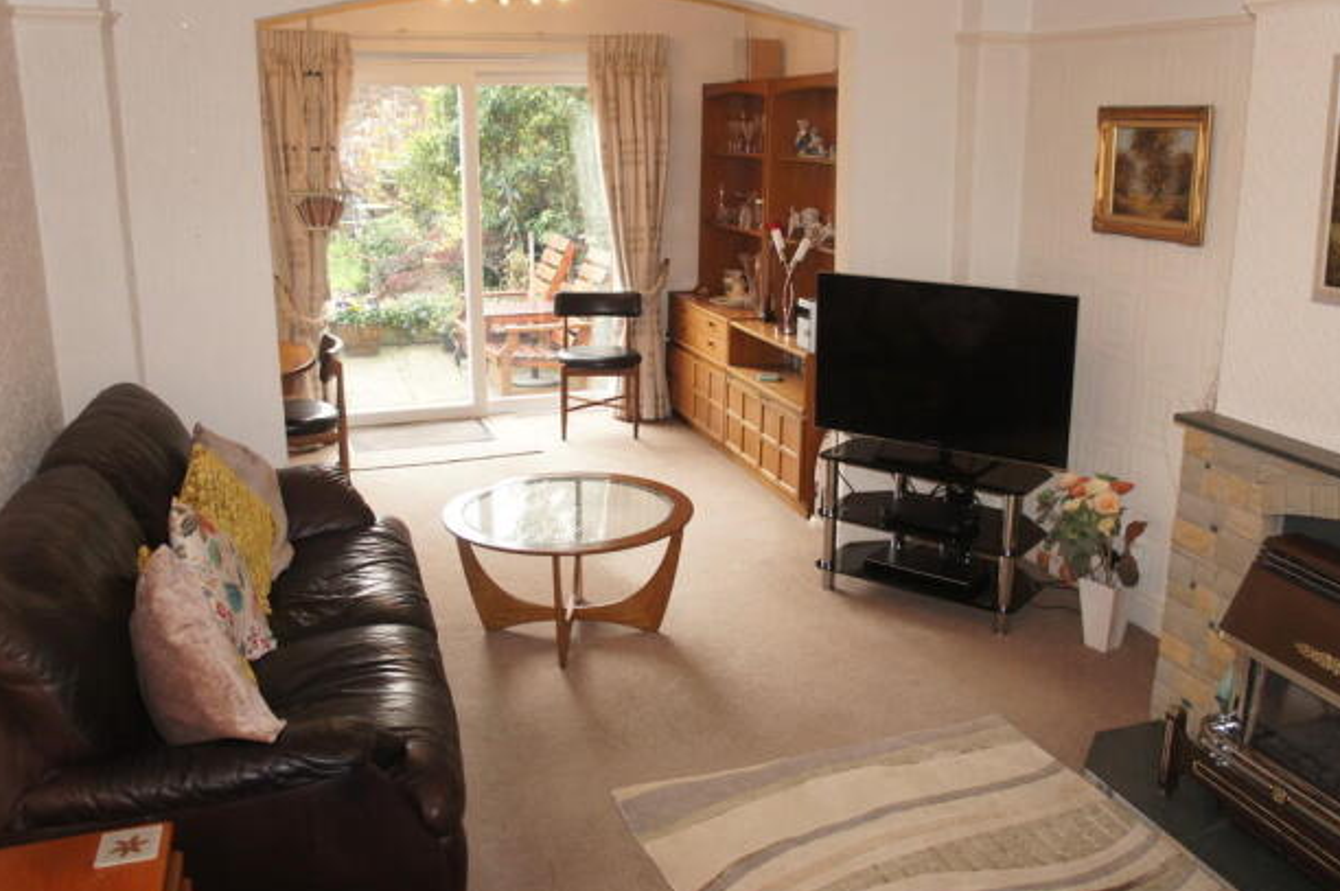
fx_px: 1136
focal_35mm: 31
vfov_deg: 42.8
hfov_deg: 61.0
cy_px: 455
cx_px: 709
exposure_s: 1/60
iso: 500
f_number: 3.5
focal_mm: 19
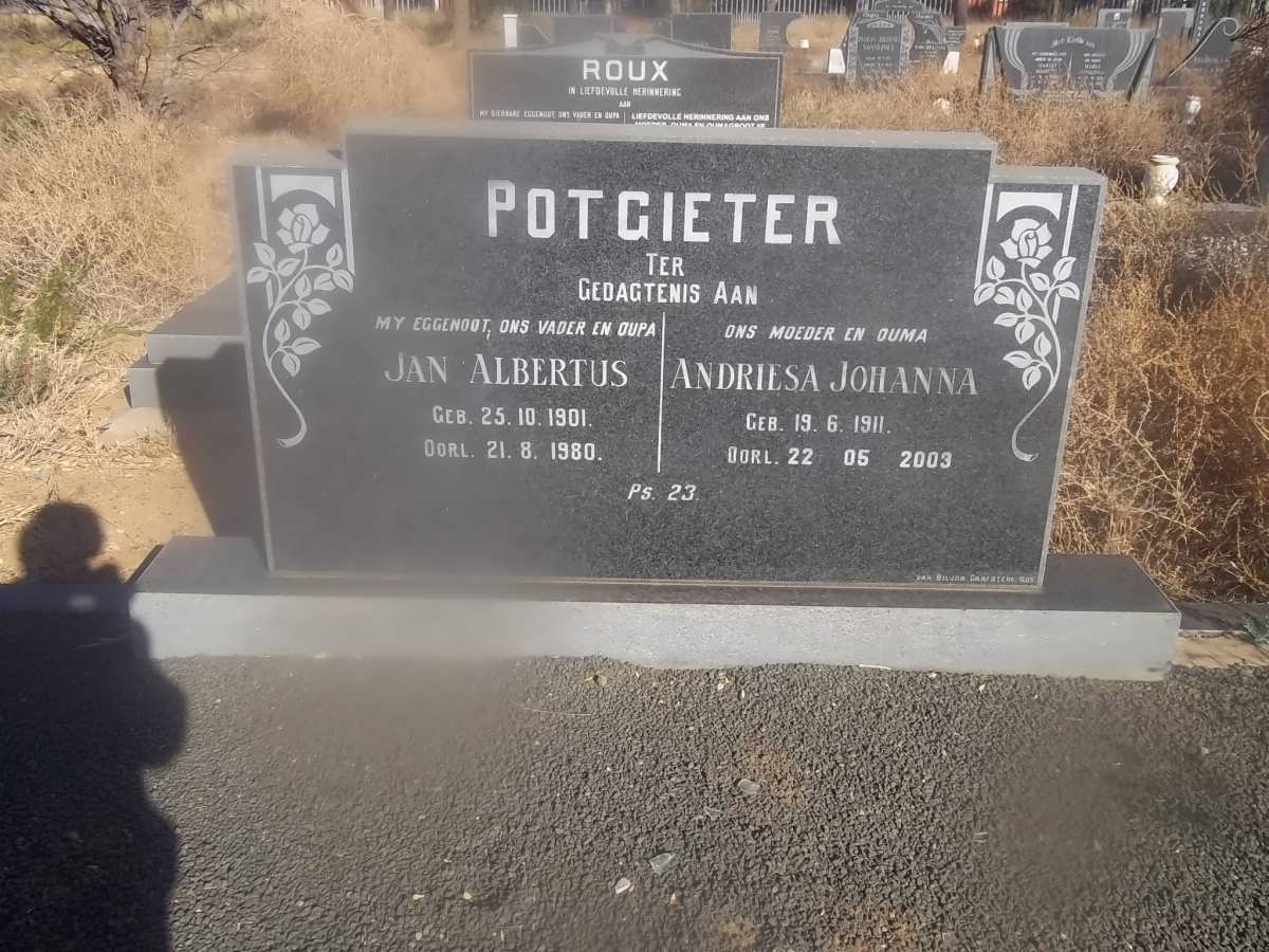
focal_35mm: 32
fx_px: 1173
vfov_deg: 44.2
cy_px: 476
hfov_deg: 56.8
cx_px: 634
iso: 80
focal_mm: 5.7
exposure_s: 1/400
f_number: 5.5
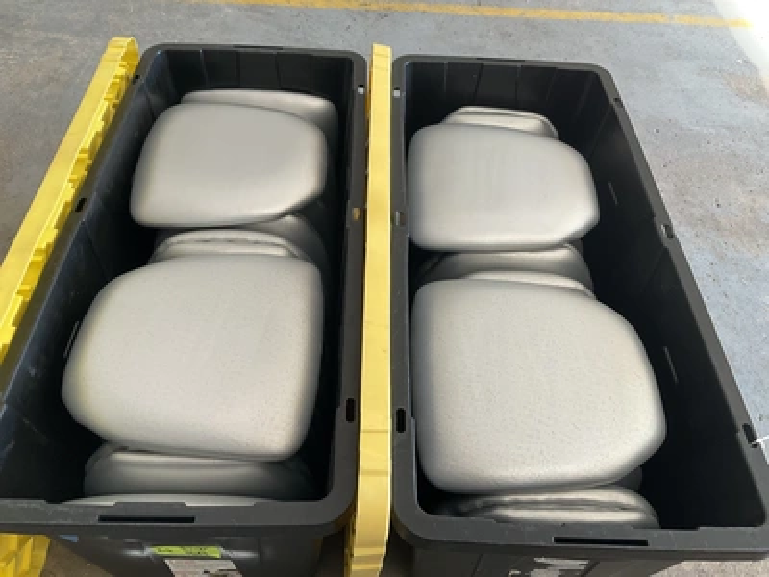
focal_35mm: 29
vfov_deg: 48.2
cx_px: 384
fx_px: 644
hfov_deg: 61.7
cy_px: 288
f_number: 1.8
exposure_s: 1/60
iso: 50
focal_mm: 3
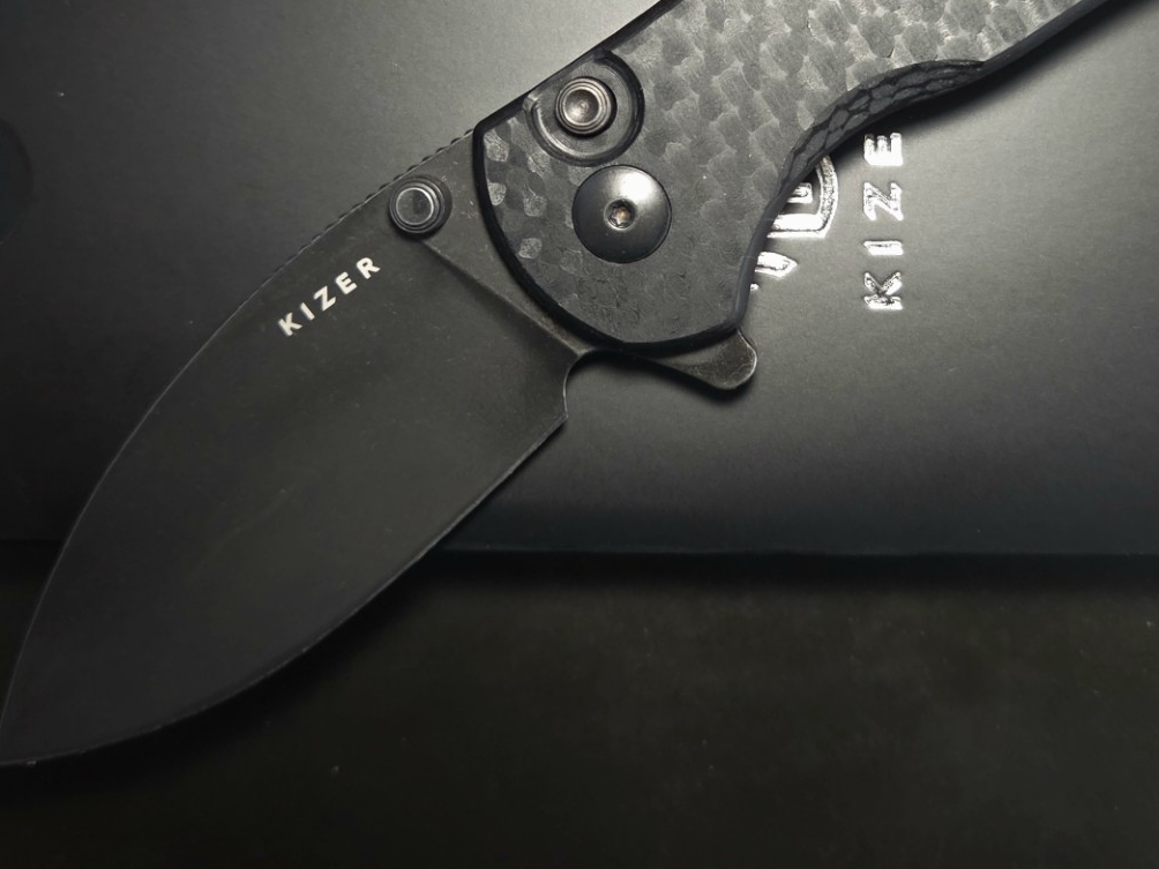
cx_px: 698
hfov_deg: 42.7
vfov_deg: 32.2
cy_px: 200
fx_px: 1473
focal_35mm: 44
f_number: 1.8
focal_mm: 5.4
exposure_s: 1/25.4
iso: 640
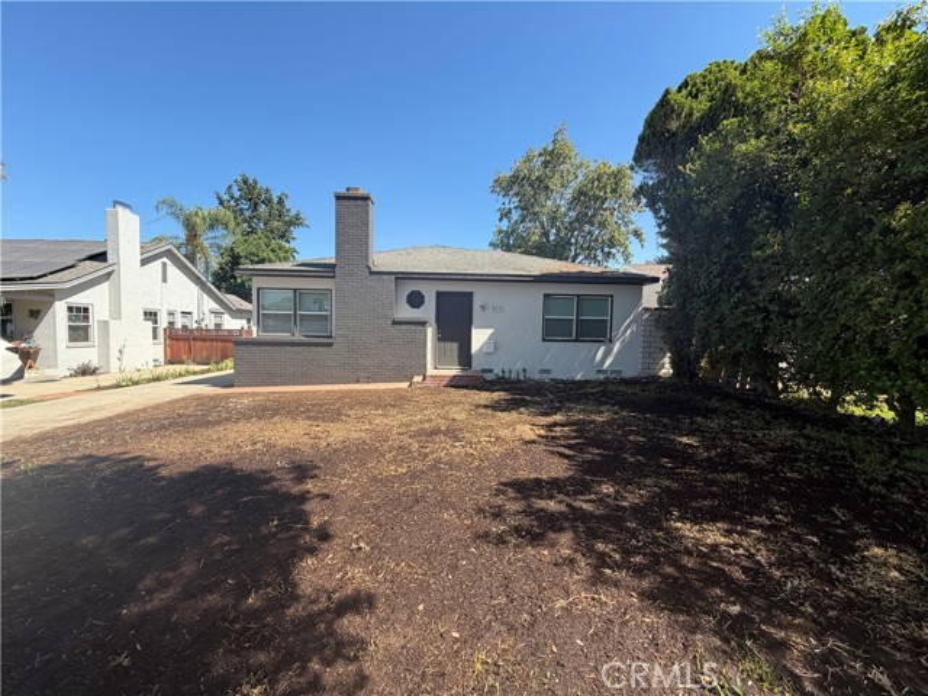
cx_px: 464
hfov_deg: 102.1
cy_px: 348
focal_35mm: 14
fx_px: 375
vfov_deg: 85.7
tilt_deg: -2.9
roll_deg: -1.2
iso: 40
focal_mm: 2.22
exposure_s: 1/619
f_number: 2.2
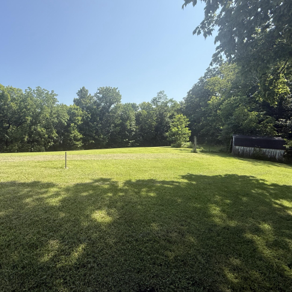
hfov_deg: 82.5
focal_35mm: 17
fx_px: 162
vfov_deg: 83.9
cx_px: 111
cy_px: 142
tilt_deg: -3.4
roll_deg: -2.0
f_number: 2.2
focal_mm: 2.22
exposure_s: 1/1167
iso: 50
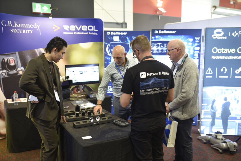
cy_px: 80
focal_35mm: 35
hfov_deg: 54.4
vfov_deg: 37.9
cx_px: 120
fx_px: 234
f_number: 2.2
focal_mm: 35
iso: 800
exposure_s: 1/60
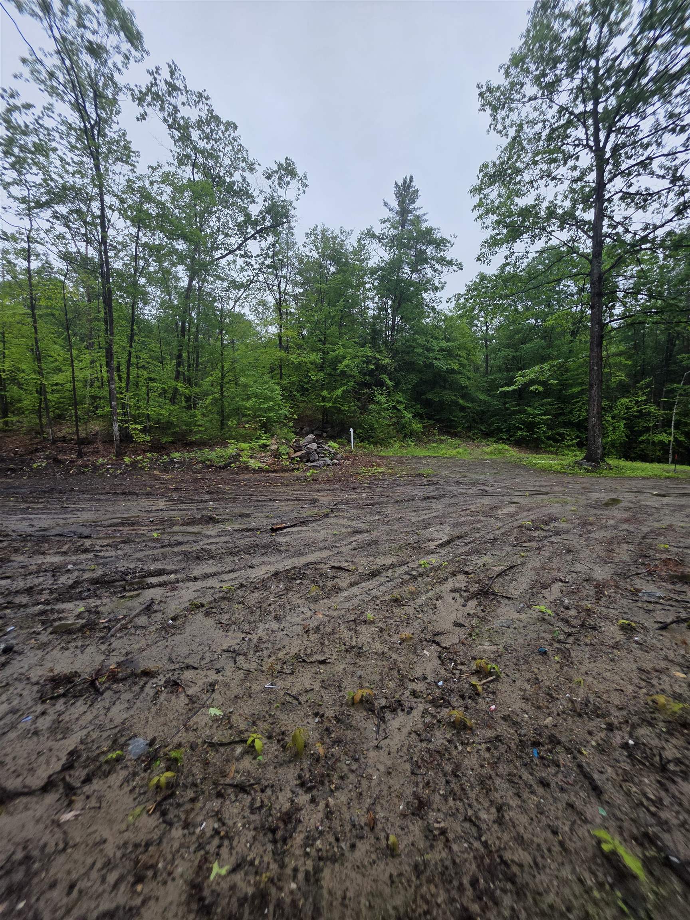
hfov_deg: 89.9
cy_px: 460
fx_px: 346
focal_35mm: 13
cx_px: 345
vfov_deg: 106.2
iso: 50
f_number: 1.9
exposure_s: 1/120
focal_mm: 2.2
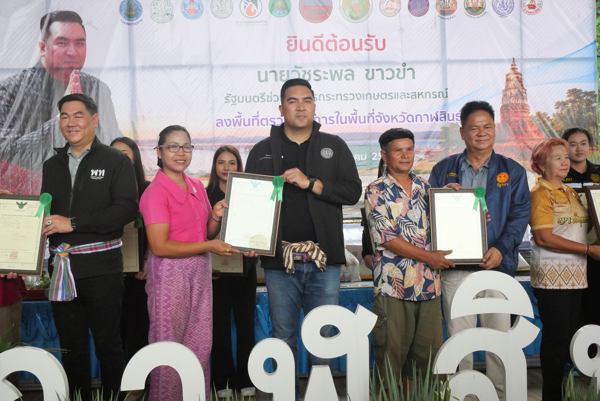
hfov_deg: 51.9
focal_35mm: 37
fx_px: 617
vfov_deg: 36.0
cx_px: 300
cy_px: 200
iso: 3200
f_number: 9
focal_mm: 18
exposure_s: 1/500
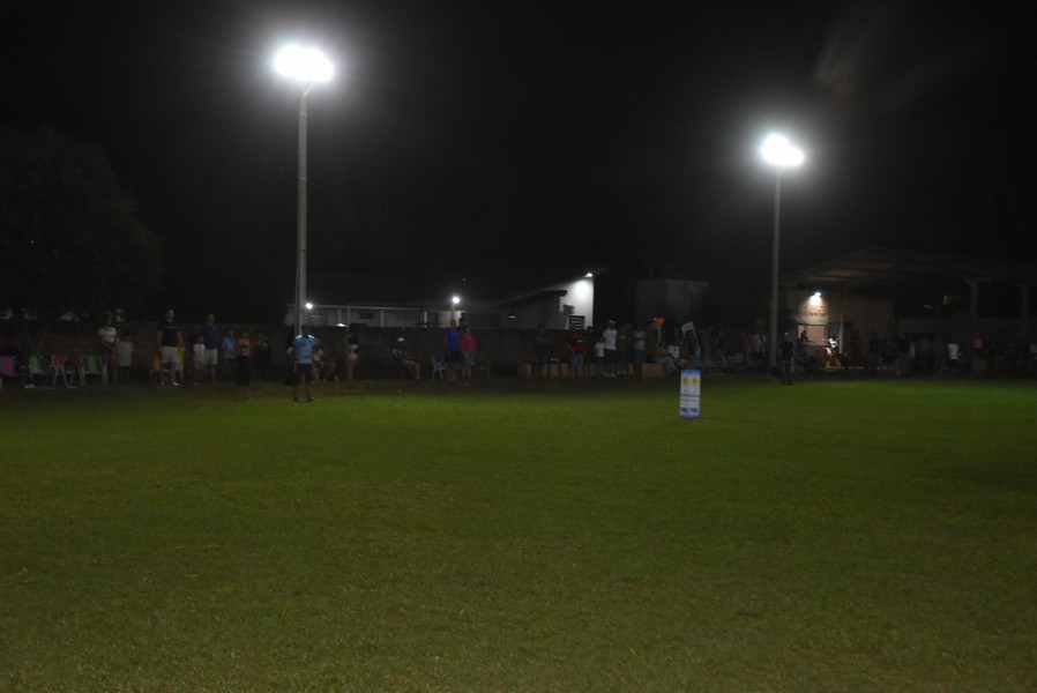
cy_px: 346
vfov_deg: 26.5
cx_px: 518
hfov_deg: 38.9
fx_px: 1470
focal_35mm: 51
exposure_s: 1/60
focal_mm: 34
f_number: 4
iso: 1800
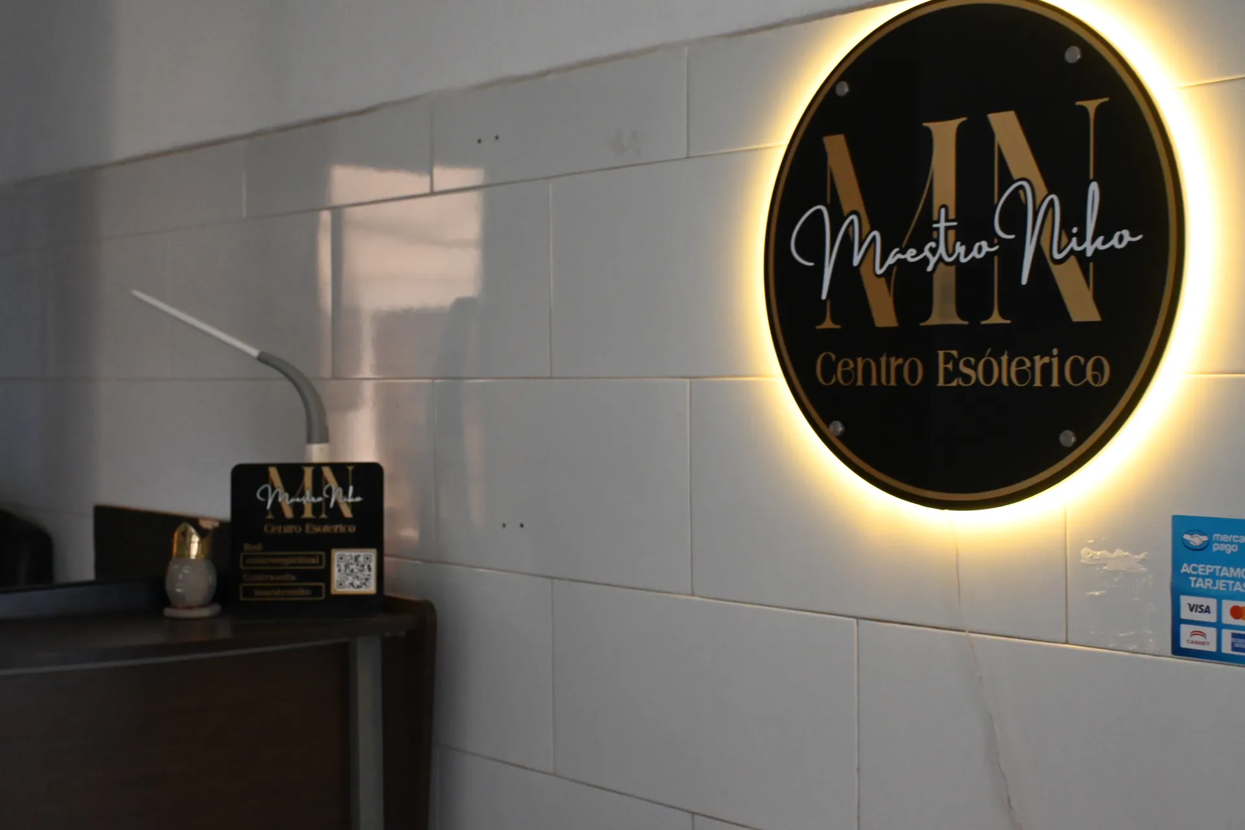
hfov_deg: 43.0
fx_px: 1582
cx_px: 622
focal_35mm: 46
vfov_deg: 29.4
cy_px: 415
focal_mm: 30.5
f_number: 4.8
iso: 4000
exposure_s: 1/60
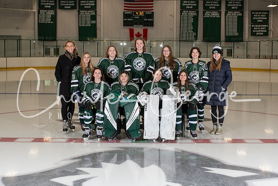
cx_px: 141
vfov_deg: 24.9
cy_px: 81
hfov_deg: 36.6
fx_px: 420
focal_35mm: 54
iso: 400
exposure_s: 1/160
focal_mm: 31
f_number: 7.1
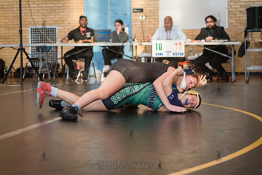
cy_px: 100
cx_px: 146
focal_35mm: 92
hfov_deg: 22.2
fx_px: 668
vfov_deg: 14.9
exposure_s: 1/400
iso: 5000
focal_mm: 80
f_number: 3.5
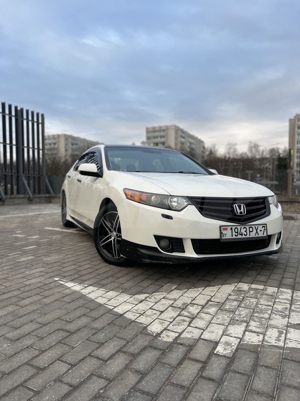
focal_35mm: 26
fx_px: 300
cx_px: 150
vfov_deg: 67.3
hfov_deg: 53.1
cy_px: 200
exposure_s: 1/383
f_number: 1.5
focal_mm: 5.7
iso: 50
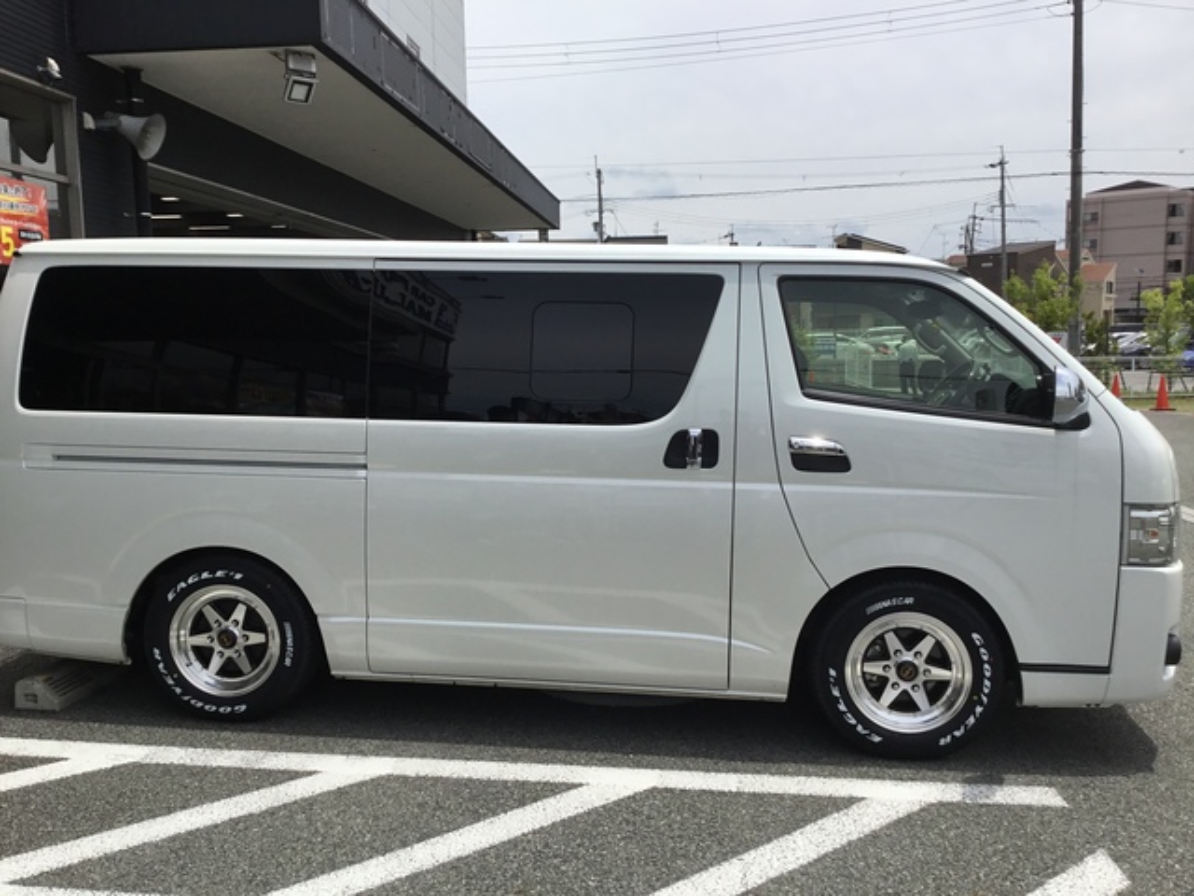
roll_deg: +0.0
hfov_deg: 58.4
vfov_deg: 45.4
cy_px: 448
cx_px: 597
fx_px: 1069
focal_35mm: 31
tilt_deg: -5.0
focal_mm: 3.3
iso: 25
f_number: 2.4
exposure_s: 1/2146
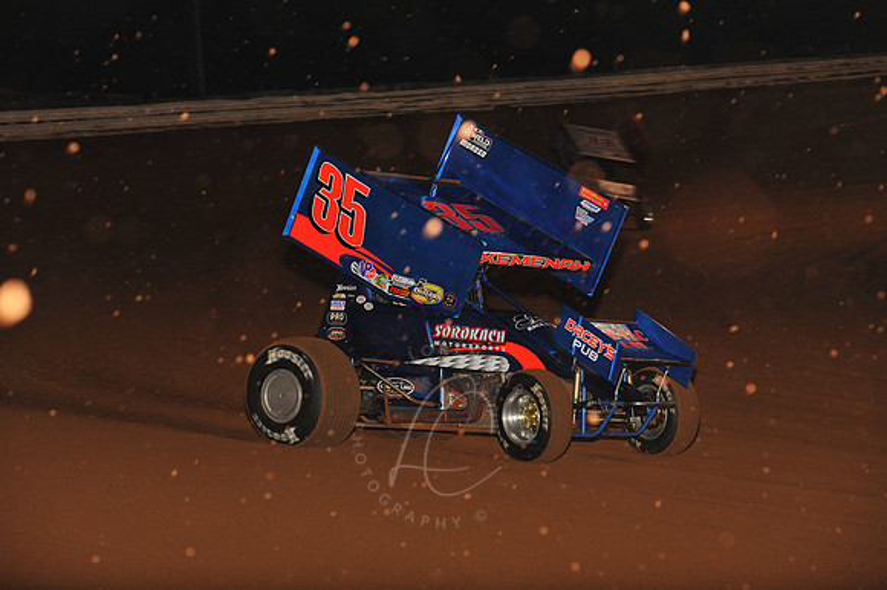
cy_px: 295
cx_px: 444
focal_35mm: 135
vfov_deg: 10.1
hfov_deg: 15.2
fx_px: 3324
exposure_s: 1/320
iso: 1250
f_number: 7.1
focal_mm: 135
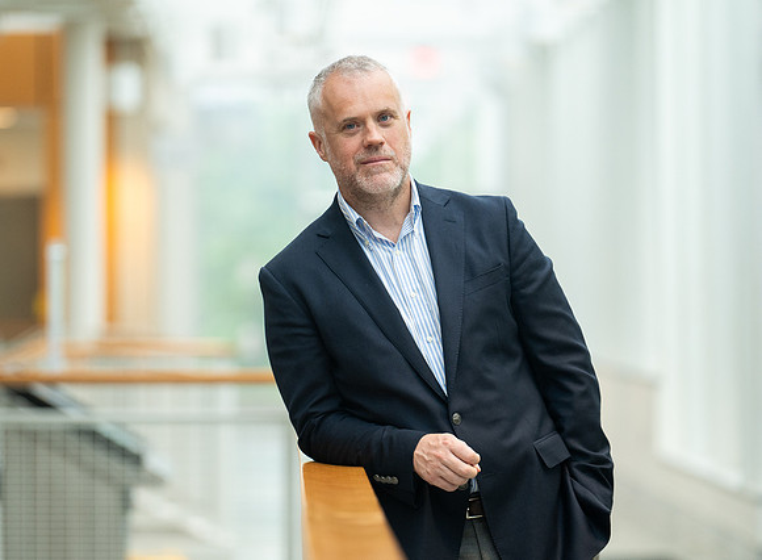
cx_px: 312
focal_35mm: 205
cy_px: 307
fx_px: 4490
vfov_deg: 7.1
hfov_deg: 9.7
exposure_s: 1/200
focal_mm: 170
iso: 1000
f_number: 3.2
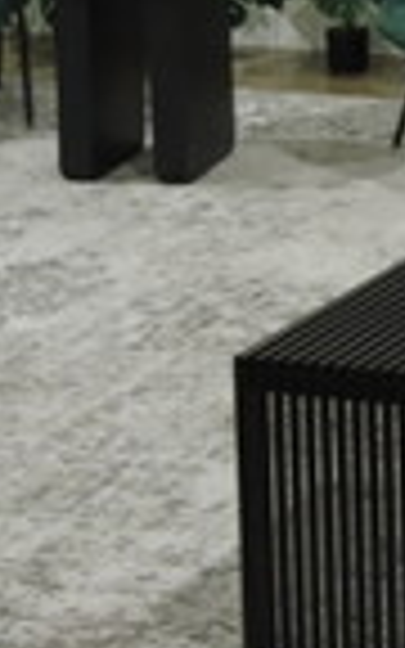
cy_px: 63
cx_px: 729
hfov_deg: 8.6
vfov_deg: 14.1
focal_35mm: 147
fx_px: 2596
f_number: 1.8
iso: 100
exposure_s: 1/40
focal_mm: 4.4
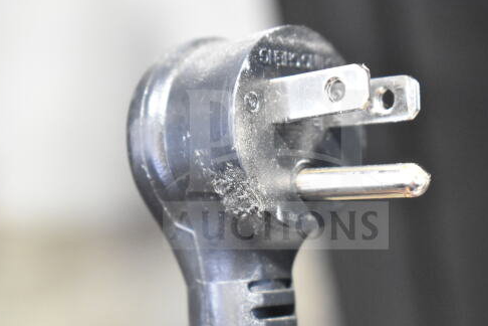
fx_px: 1405
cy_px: 170
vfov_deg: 13.2
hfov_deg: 19.7
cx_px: 275
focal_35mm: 104
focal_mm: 55
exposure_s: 1/100
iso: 6400
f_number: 5.6
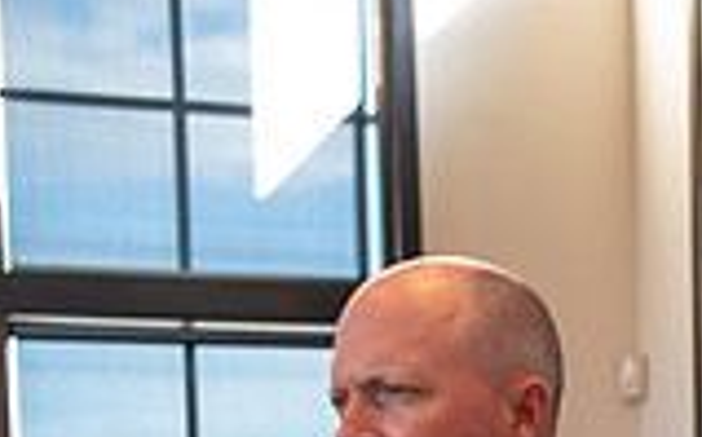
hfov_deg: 14.7
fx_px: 2637
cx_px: 829
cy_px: 816
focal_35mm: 138
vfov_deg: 9.0
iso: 3200
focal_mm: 36
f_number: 3.2
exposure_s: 1/200
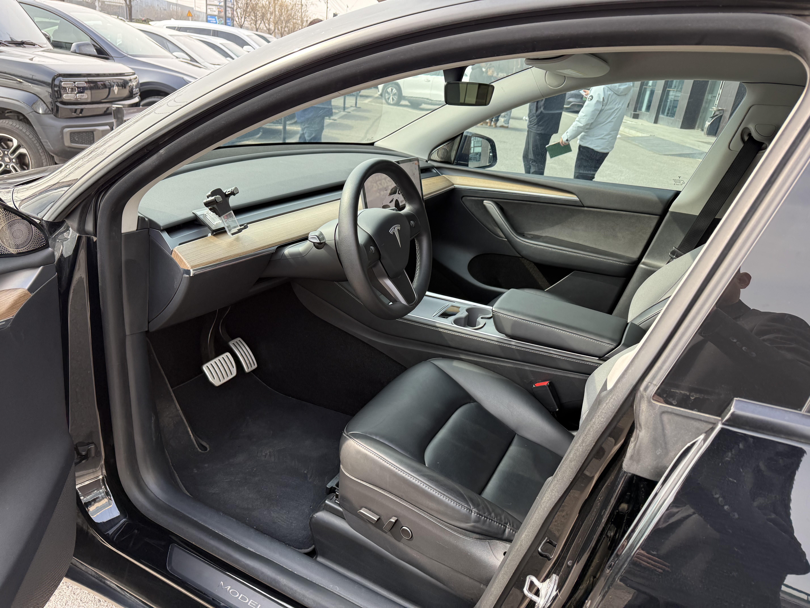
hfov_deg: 71.6
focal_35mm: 24
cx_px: 405
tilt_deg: -21.8
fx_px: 562
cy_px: 304
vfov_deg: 56.8
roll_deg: -7.3
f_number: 1.78
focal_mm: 6.76
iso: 100
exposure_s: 1/414
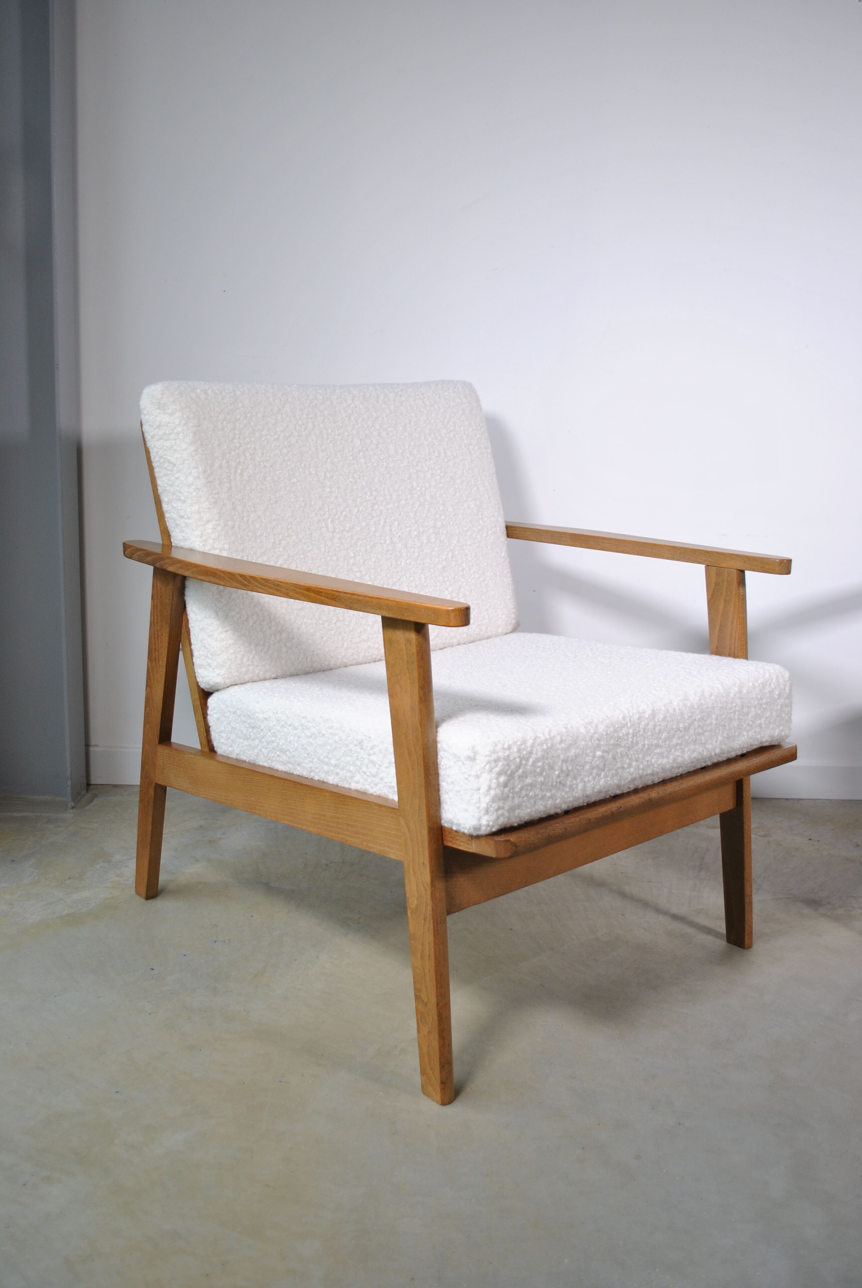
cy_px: 644
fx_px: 1182
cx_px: 431
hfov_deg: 40.1
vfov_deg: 57.2
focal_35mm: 33
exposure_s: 1/50
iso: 200
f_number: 4
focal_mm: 22
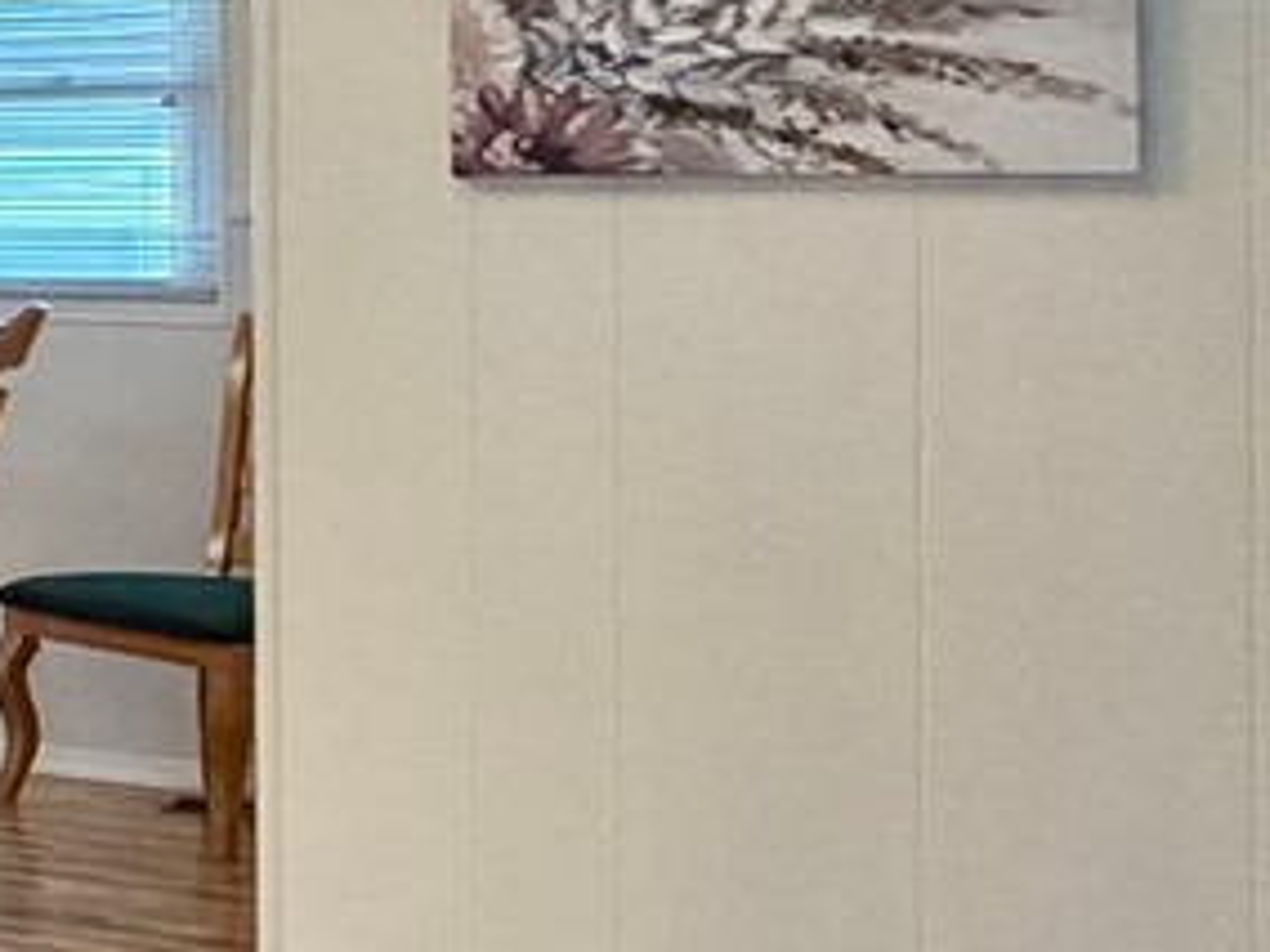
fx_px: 2898
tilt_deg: +0.9
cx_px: -1807
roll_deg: +0.2
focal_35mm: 79
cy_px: 165
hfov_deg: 14.8
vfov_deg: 18.5
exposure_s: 1/120
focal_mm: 2.22
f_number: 2.2
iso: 200
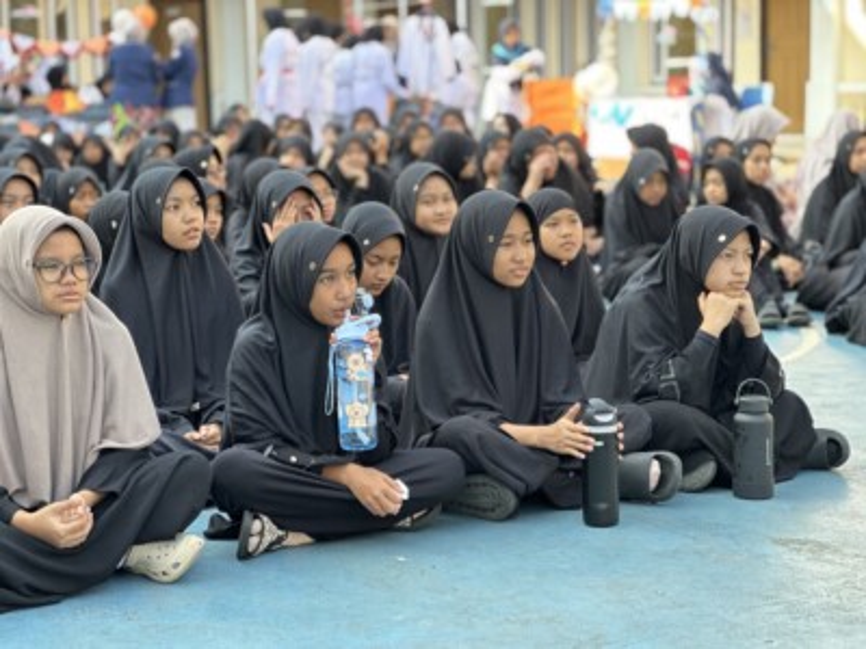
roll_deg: +1.5
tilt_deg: -6.5
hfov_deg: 25.3
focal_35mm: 77
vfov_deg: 19.1
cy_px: 324
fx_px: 1926
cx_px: 433
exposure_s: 1/121
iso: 125
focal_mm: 9
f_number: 2.8
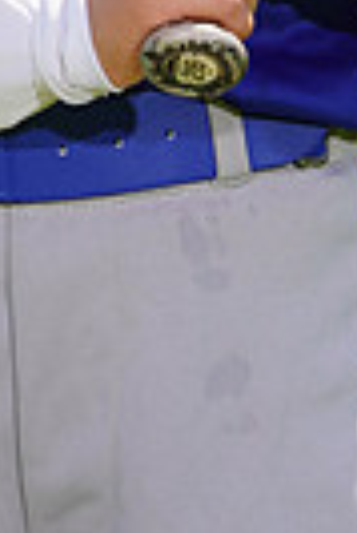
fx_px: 17713
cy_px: -605
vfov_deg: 1.7
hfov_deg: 1.2
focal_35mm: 1194
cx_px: 130
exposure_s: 1/250
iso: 100
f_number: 8
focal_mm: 274
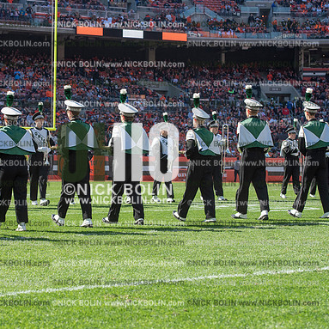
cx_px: 118
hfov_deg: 19.3
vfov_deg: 19.3
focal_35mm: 90
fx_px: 968
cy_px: 164
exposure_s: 1/2000
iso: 400
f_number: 5
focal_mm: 70
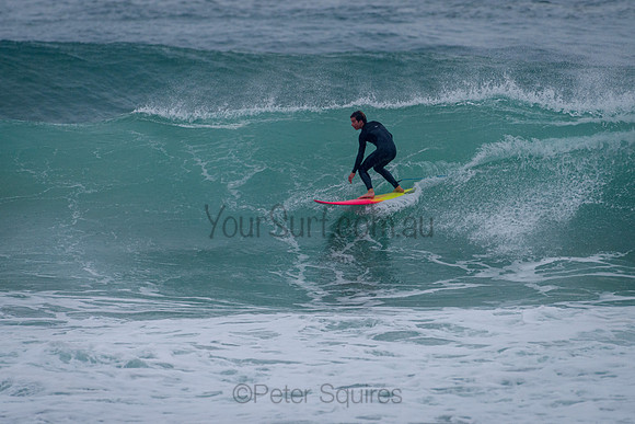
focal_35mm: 613
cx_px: 318
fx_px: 10806
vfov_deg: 2.2
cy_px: 212
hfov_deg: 3.4
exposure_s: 1/2000
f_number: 5.6
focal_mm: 500
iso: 640
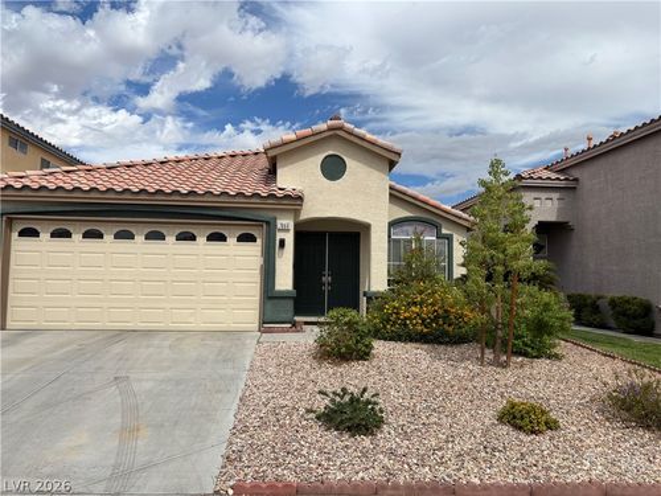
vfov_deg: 53.1
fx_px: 496
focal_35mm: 26
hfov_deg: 67.3
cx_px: 330
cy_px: 248
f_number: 1.6
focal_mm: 5.96
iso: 50
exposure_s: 1/5618
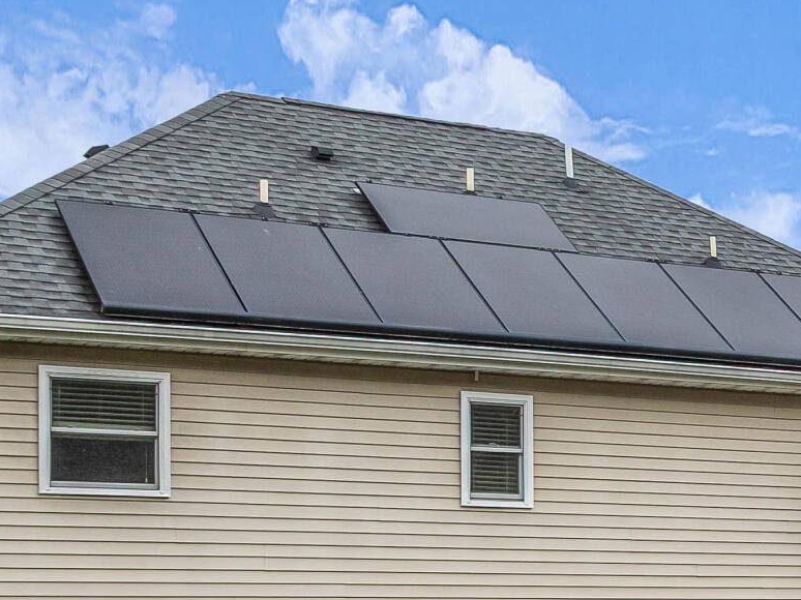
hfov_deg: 19.4
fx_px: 2151
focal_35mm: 93
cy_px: 636
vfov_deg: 15.5
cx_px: 1051
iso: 180
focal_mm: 12.29
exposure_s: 1/1600
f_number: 2.8
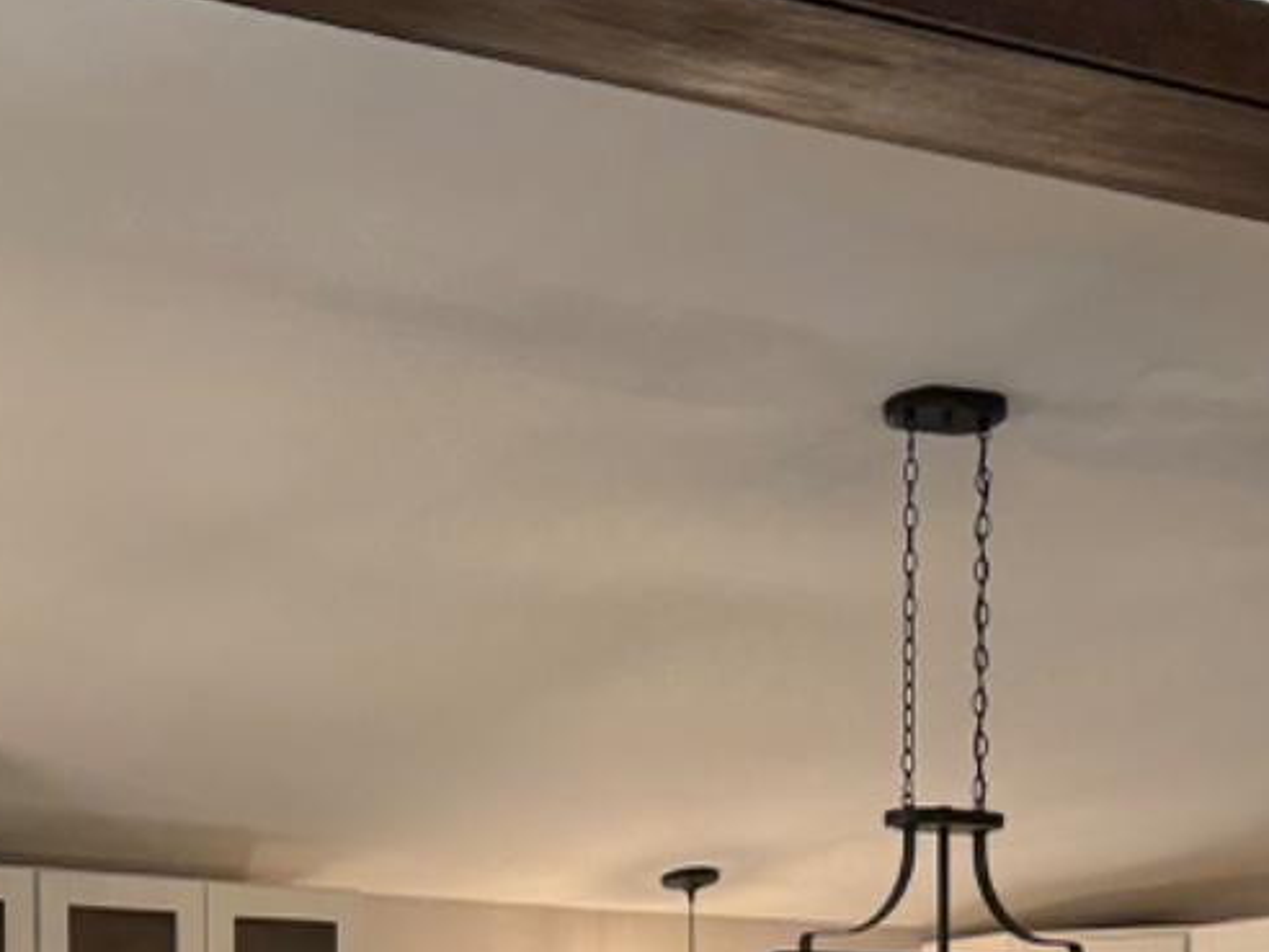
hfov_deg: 19.6
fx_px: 3666
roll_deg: +0.7
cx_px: 415
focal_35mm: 100
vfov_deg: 13.9
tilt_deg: -2.2
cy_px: 1429
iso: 160
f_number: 1.78
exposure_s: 1/120
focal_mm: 6.76
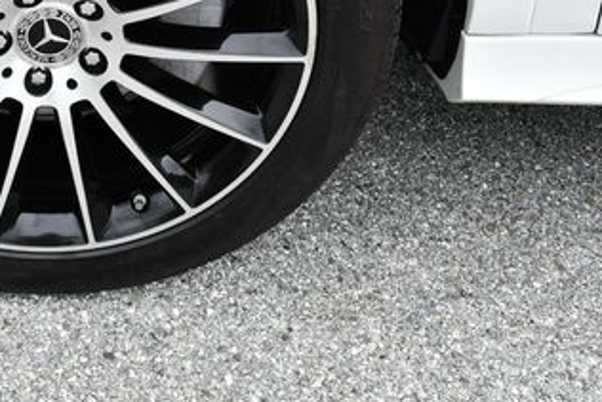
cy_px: 19
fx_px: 1221
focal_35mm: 73
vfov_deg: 18.3
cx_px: 21
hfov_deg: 26.4
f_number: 5.6
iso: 220
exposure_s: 1/250
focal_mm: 18
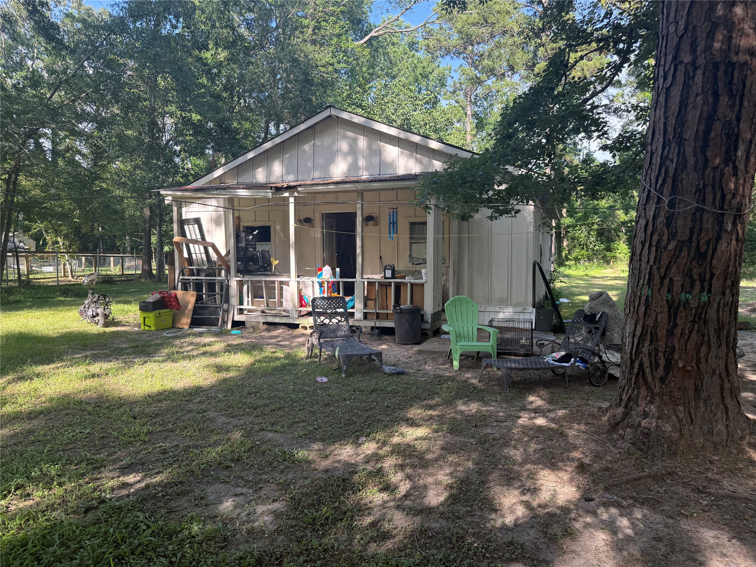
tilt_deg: -2.4
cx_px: 378
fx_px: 524
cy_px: 284
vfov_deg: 56.8
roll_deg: -0.4
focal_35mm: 24
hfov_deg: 71.6
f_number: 1.78
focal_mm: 6.76
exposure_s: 1/528
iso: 100
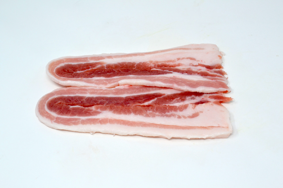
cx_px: 142
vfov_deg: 25.1
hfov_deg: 36.9
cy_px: 94
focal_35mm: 54
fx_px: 424
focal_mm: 36
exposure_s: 1/125
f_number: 8
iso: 280
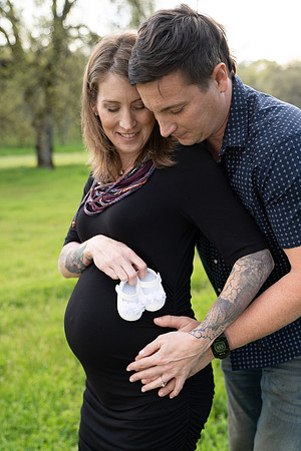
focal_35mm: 41
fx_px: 514
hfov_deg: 32.6
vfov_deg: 47.4
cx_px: 150
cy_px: 226
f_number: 3.2
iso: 125
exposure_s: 1/125
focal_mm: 41
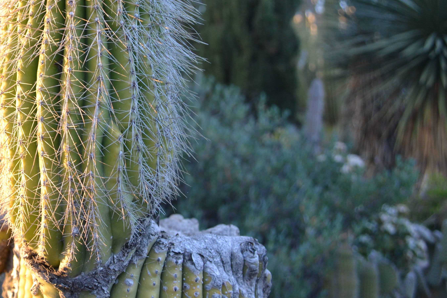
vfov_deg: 28.9
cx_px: 82
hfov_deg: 40.8
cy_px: 87
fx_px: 571
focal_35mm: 46
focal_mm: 18
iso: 400
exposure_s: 1/80
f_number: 4
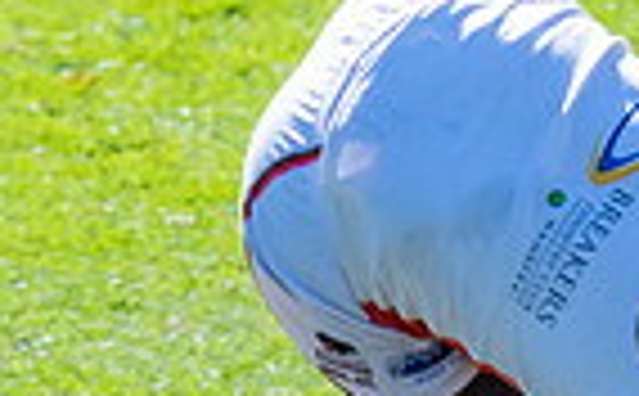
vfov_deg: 0.4
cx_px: 809
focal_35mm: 3626
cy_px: 454
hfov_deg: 0.6
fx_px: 62997
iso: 800
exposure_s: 1/400
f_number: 14
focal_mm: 420
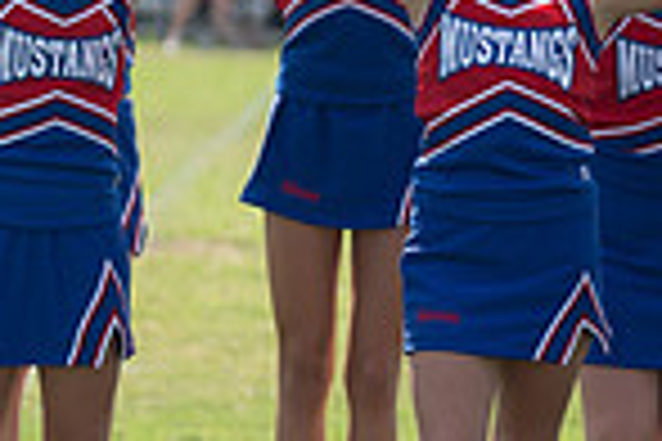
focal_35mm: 384
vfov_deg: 3.6
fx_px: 7061
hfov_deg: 5.4
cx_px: 680
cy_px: 92
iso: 100
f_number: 2.8
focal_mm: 97
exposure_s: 1/1250
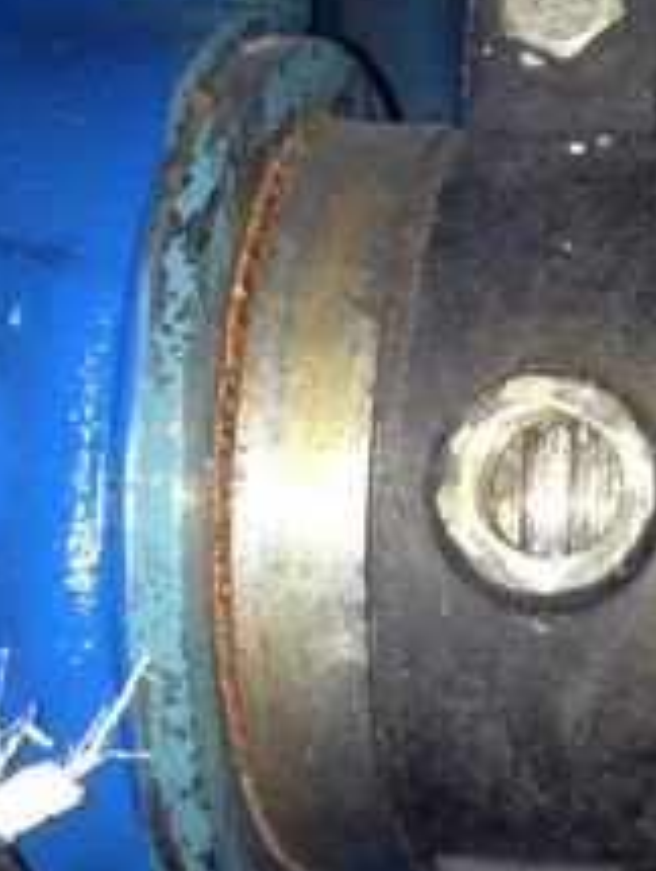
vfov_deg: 29.7
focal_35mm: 65
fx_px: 1638
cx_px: 563
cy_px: 519
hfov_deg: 22.2
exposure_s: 1/33
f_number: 2.4
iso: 50
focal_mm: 4.28
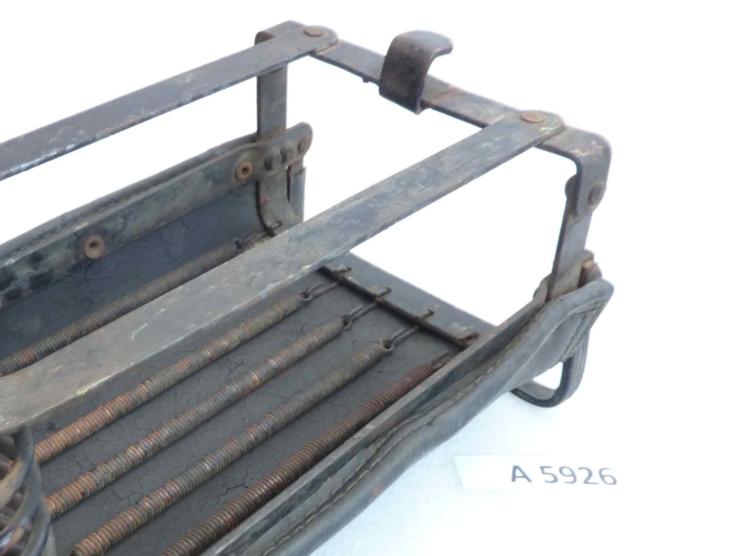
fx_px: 813
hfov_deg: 47.7
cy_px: 372
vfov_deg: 37.3
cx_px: 216
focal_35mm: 38
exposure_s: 1/8
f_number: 3.3
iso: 125
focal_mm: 4.1
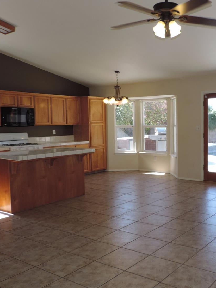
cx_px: 163
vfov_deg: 49.0
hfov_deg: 36.8
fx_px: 316
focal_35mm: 38
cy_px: 144
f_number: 3.1
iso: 80
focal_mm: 4.9
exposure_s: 1/80
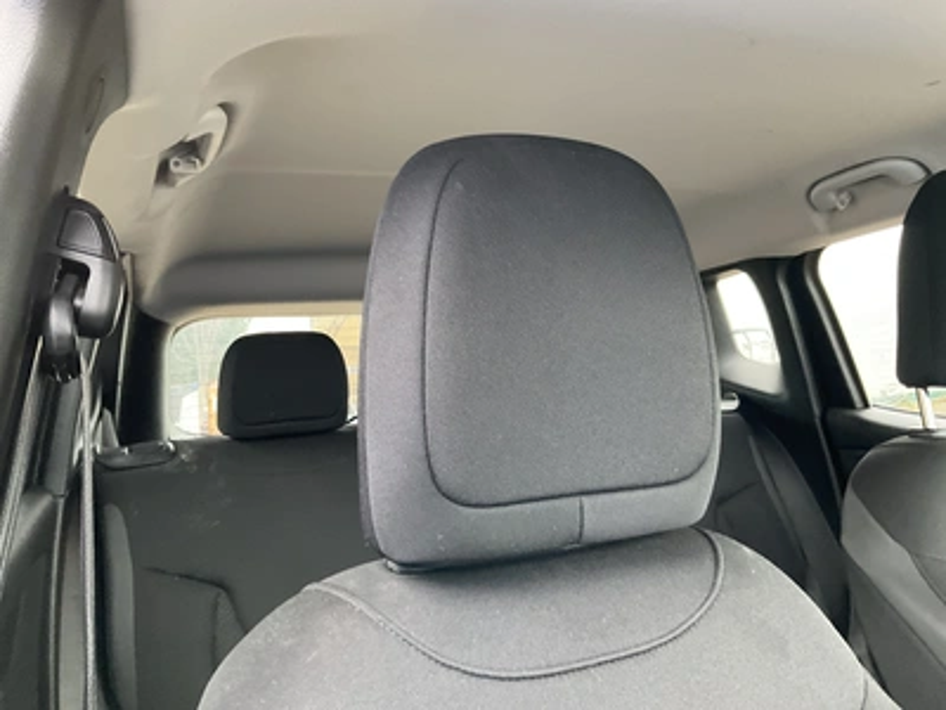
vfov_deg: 48.2
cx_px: 473
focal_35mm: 29
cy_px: 355
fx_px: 793
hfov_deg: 61.7
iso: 320
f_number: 1.8
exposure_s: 1/51
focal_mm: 3
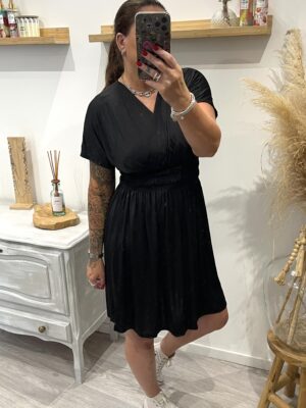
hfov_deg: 54.9
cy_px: 204
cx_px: 153
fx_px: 295
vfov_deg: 69.4
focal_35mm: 25
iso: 100
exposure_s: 1/50
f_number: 1.6
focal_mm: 5.1
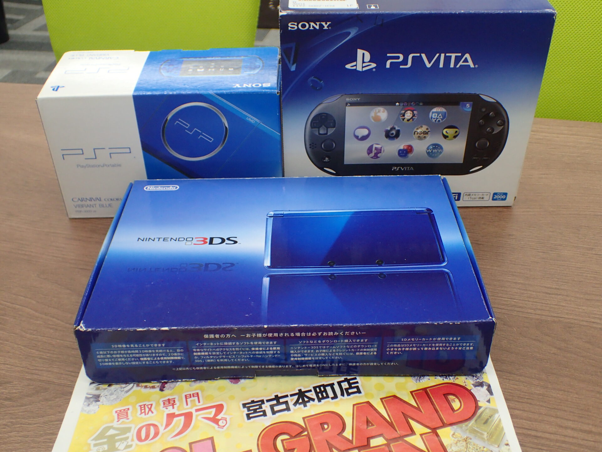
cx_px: 301
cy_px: 226
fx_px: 609
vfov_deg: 40.7
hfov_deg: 52.6
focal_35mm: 35
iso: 320
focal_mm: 6.42
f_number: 2.6
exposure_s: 1/125
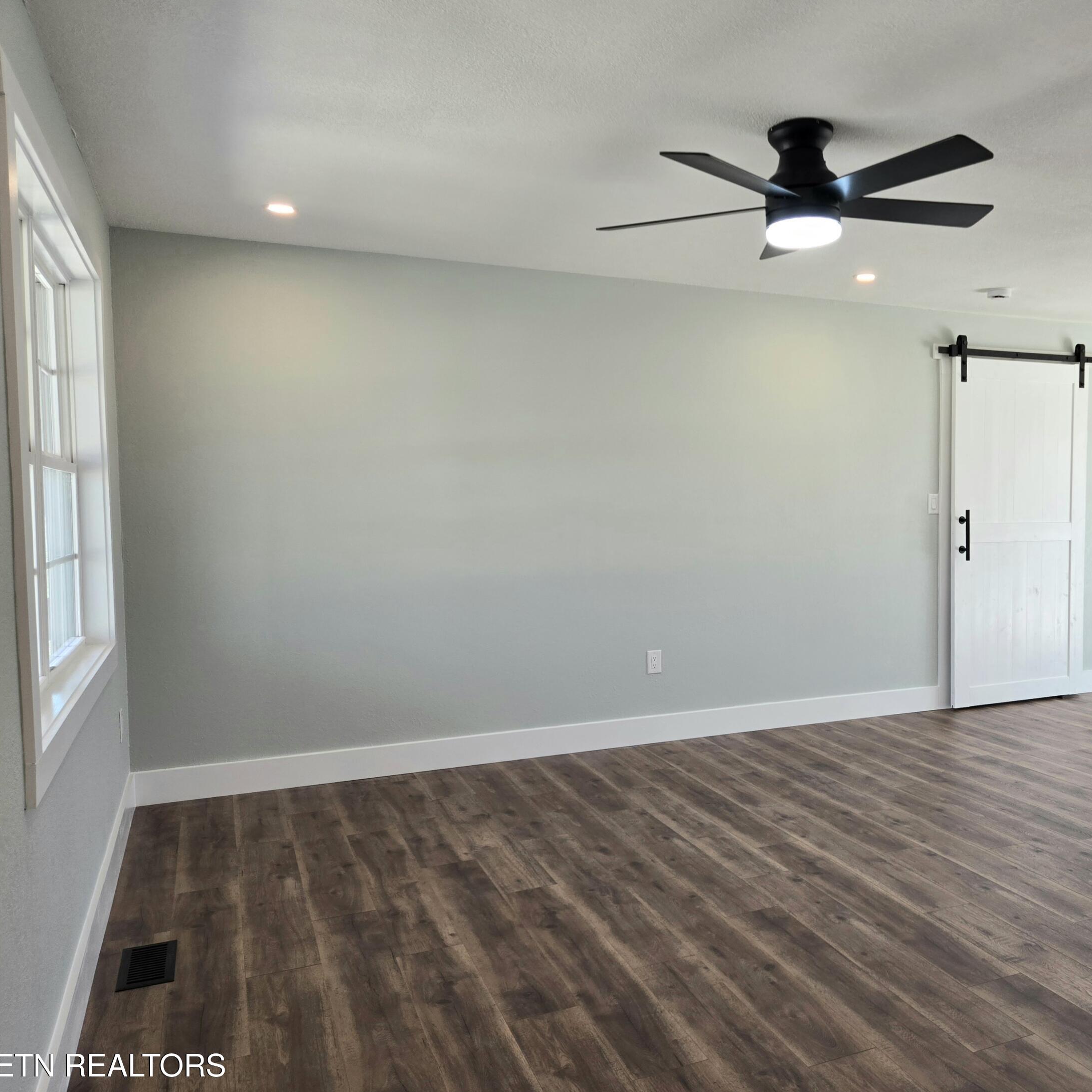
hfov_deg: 55.9
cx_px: 743
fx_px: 999
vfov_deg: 57.3
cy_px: 553
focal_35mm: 28
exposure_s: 1/120
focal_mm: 5.4
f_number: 1.8
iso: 64
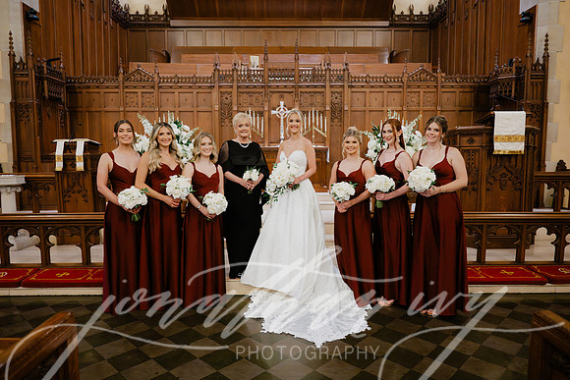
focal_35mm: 24
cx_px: 285
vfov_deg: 53.2
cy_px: 190
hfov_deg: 73.7
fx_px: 380
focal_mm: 24
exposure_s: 1/100
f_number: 2.8
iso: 3200
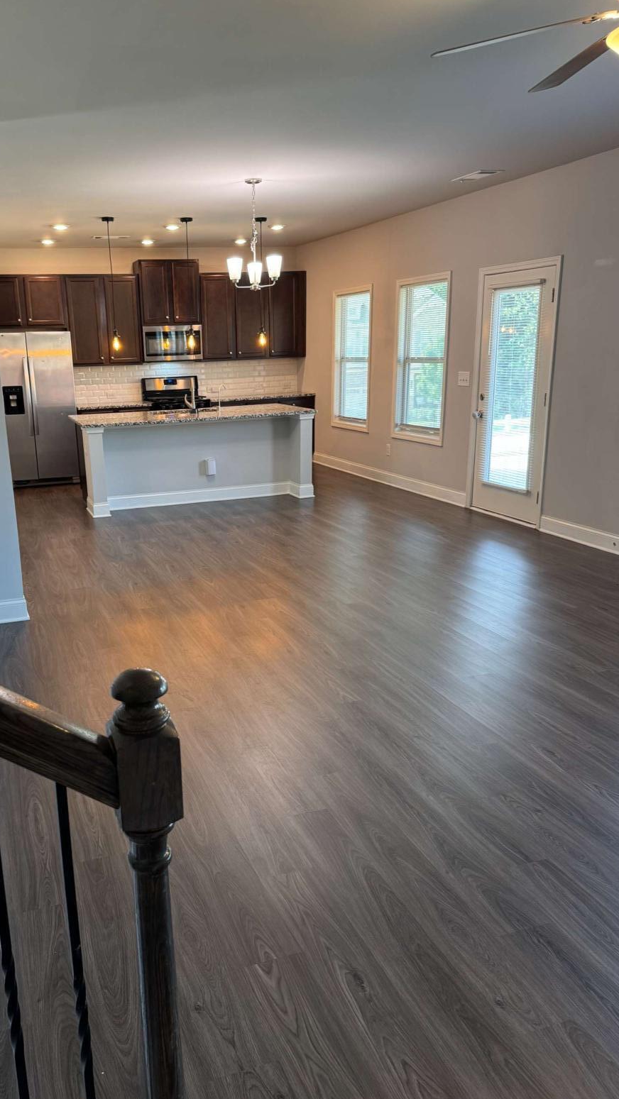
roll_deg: +3.1
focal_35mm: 27
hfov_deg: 42.4
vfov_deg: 69.8
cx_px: 210
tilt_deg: -14.7
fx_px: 787
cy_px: 564
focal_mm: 6.76
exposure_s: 1/120
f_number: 1.78
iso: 200
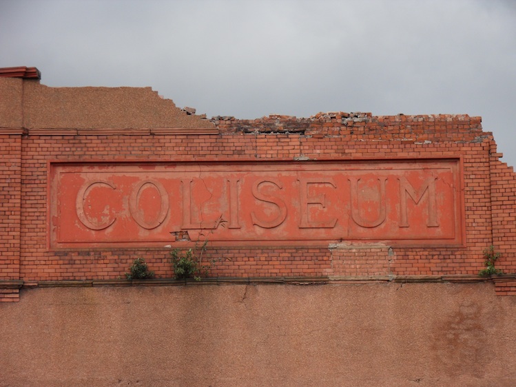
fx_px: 2177
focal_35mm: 146
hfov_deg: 13.5
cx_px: 258
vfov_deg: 10.2
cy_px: 194
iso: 100
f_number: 5.8
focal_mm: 26.3
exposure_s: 1/125
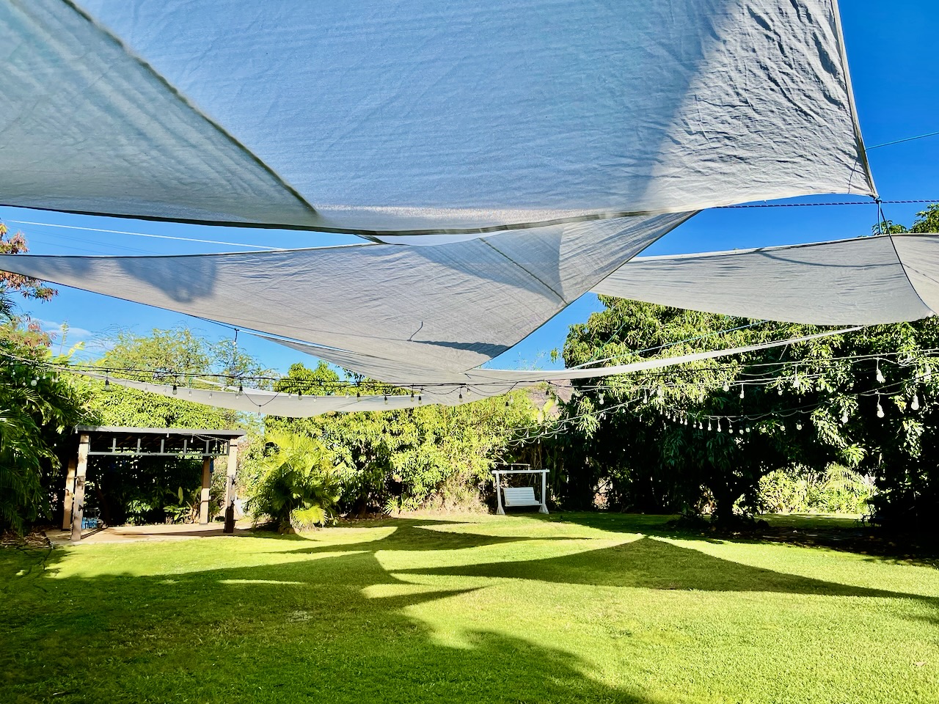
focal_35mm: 26
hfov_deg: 67.3
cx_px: 470
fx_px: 705
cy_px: 352
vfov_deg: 53.1
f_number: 1.6
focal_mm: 4.2
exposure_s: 1/2053
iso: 32
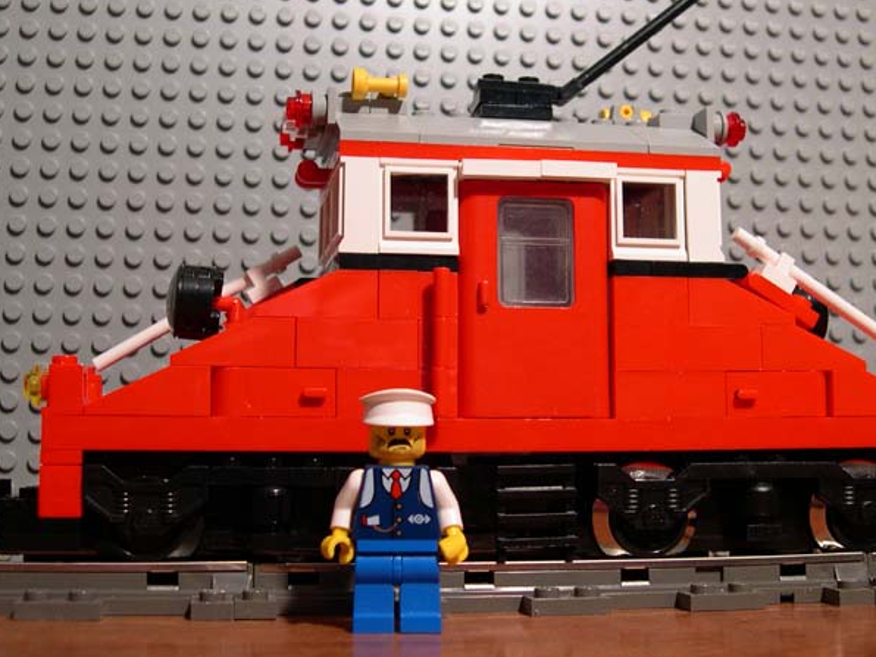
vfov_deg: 28.5
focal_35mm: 51
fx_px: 1291
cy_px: 295
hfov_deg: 37.5
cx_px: 453
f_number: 2.8
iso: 100
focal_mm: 8
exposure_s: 1/6
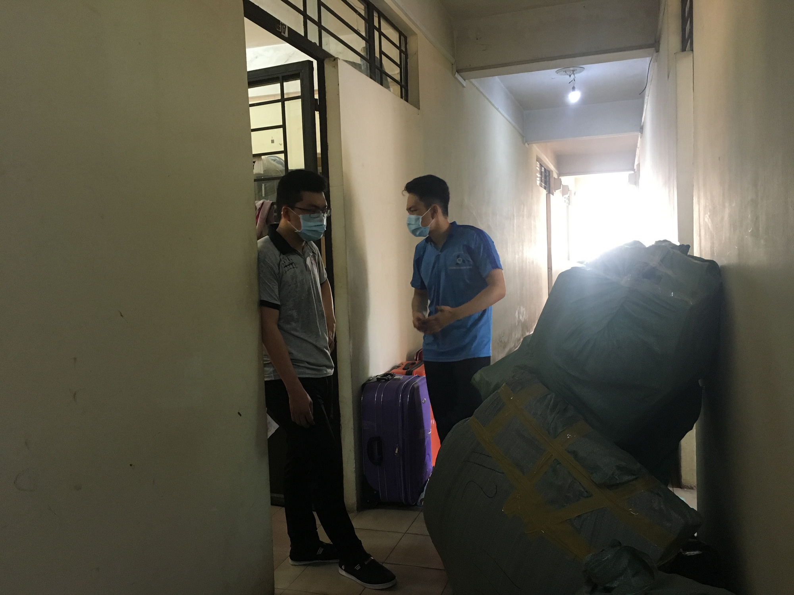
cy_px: 298
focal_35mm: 29
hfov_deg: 61.7
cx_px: 397
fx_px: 665
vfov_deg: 48.2
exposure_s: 1/33
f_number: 2.2
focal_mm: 4.15
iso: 200
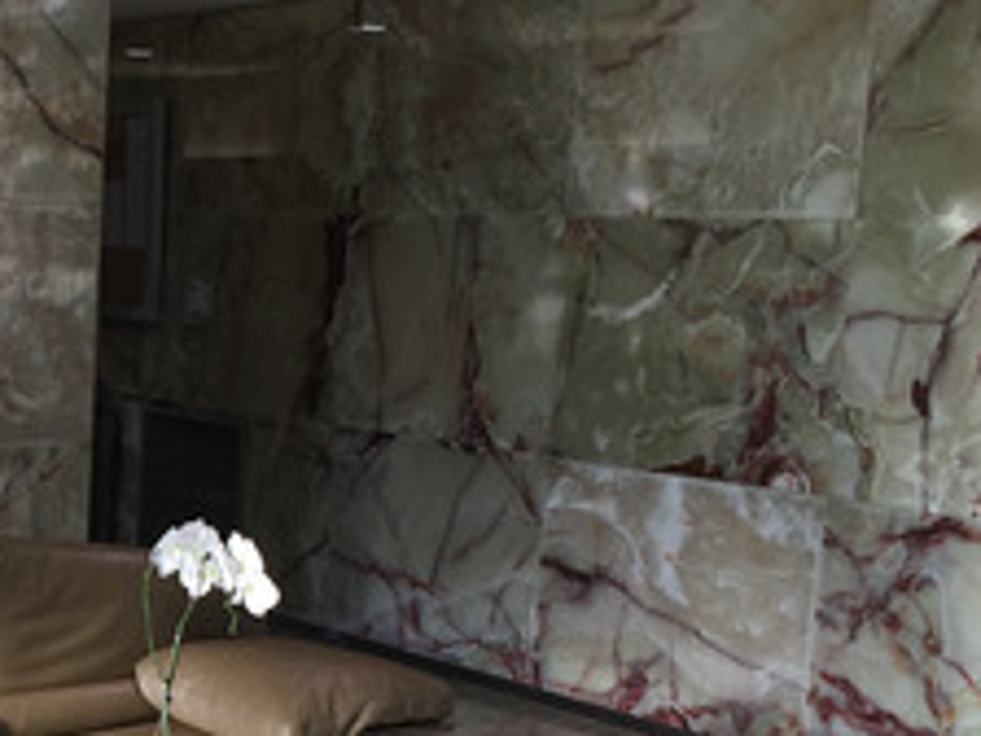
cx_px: -61
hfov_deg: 22.4
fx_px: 2352
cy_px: 666
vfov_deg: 17.5
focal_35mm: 83
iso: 32
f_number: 2.2
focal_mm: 4.15
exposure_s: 1/120
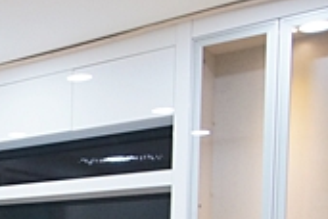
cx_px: -105
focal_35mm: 70
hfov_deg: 24.8
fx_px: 638
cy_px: 284
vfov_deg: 18.2
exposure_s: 1/100
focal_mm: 10
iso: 800
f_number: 3.5
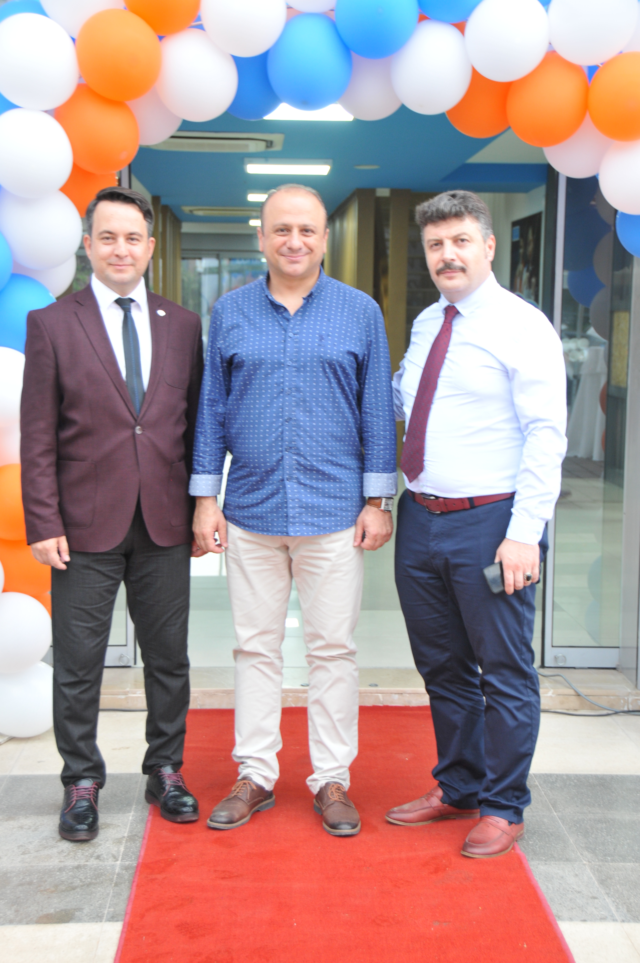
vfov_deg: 33.4
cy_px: 482
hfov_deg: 22.6
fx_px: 1604
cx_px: 320
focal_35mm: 60
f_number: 4.5
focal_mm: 40
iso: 400
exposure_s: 1/13
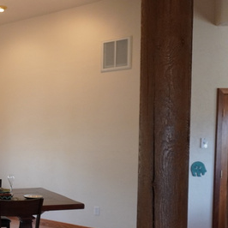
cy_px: 156
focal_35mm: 49
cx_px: -19
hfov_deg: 31.1
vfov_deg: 34.3
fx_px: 365
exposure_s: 1/160
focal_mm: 16
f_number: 4
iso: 1250
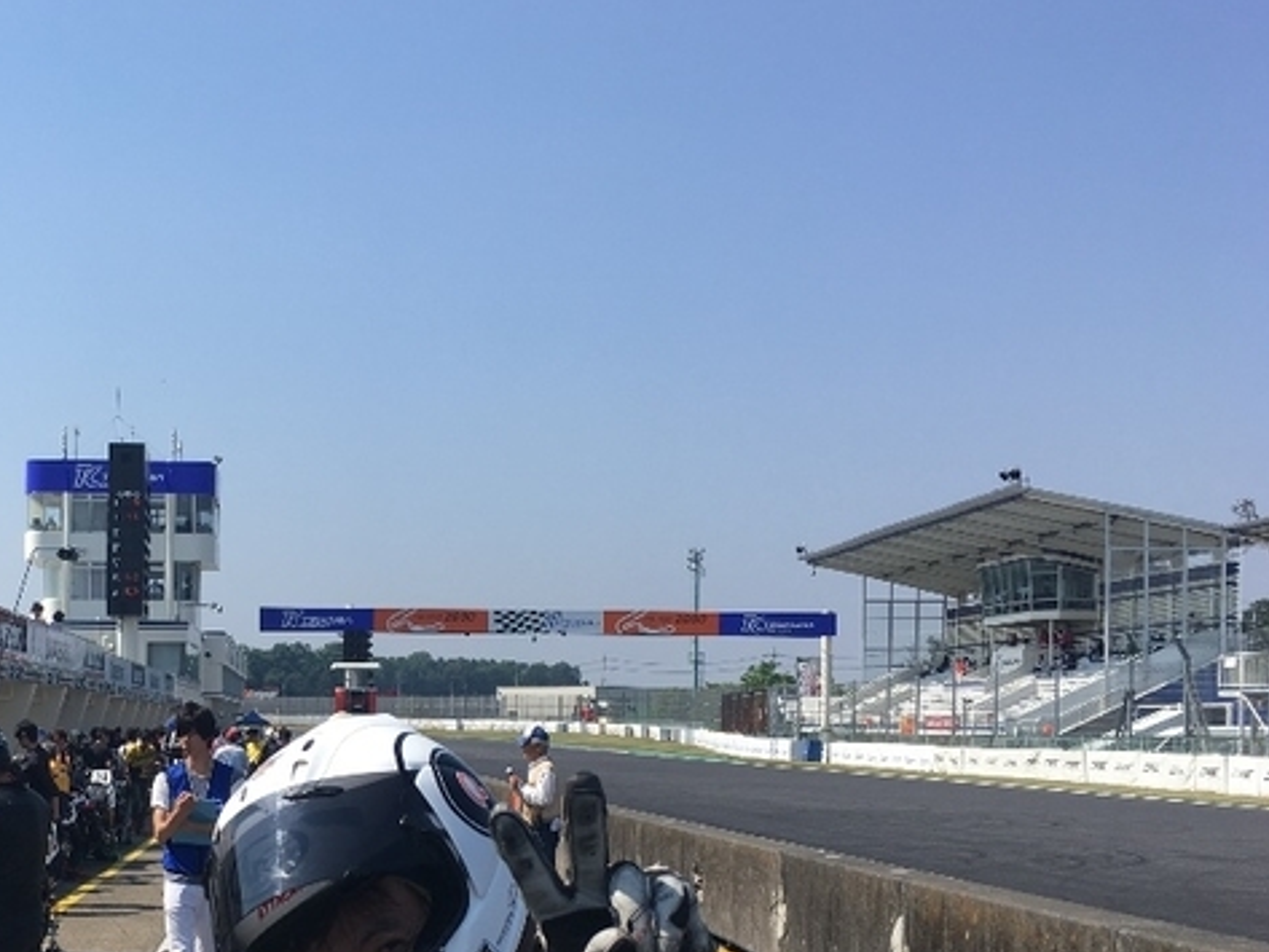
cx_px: 239
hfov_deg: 37.4
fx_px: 1797
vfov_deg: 29.2
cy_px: 713
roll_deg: -2.1
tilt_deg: +1.6
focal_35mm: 49
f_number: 2.2
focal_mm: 4.15
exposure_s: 1/1603
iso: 25
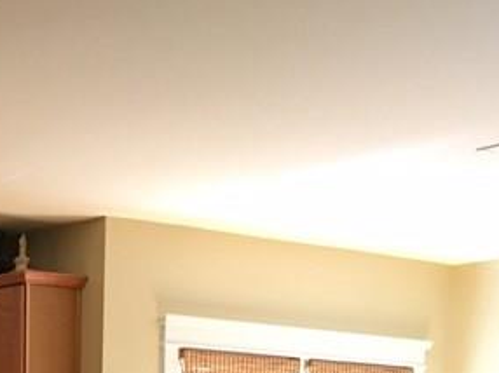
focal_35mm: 104
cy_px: 580
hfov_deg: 18.1
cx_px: -82
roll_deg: -0.1
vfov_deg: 13.3
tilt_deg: -5.0
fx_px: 1498
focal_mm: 4.15
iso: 125
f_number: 2.2
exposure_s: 1/30
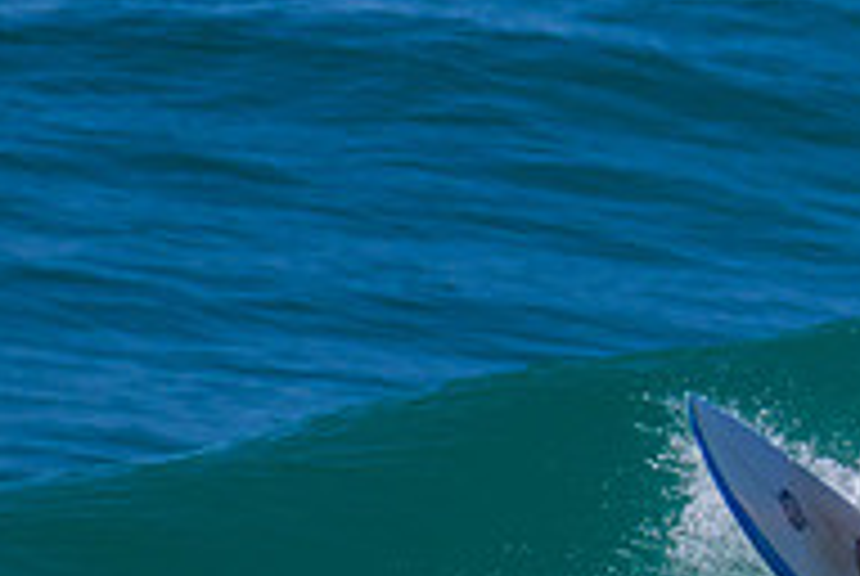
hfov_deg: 0.7
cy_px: 464
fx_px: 71394
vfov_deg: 0.5
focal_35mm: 2984
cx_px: 1264
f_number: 11
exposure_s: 1/2000
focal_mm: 800
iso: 720
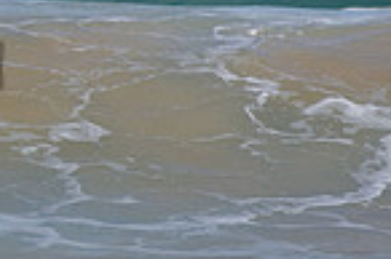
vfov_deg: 0.6
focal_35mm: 2436
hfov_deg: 0.8
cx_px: -420
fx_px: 26428
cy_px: -46
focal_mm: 500
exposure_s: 1/2000
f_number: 5.6
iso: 90
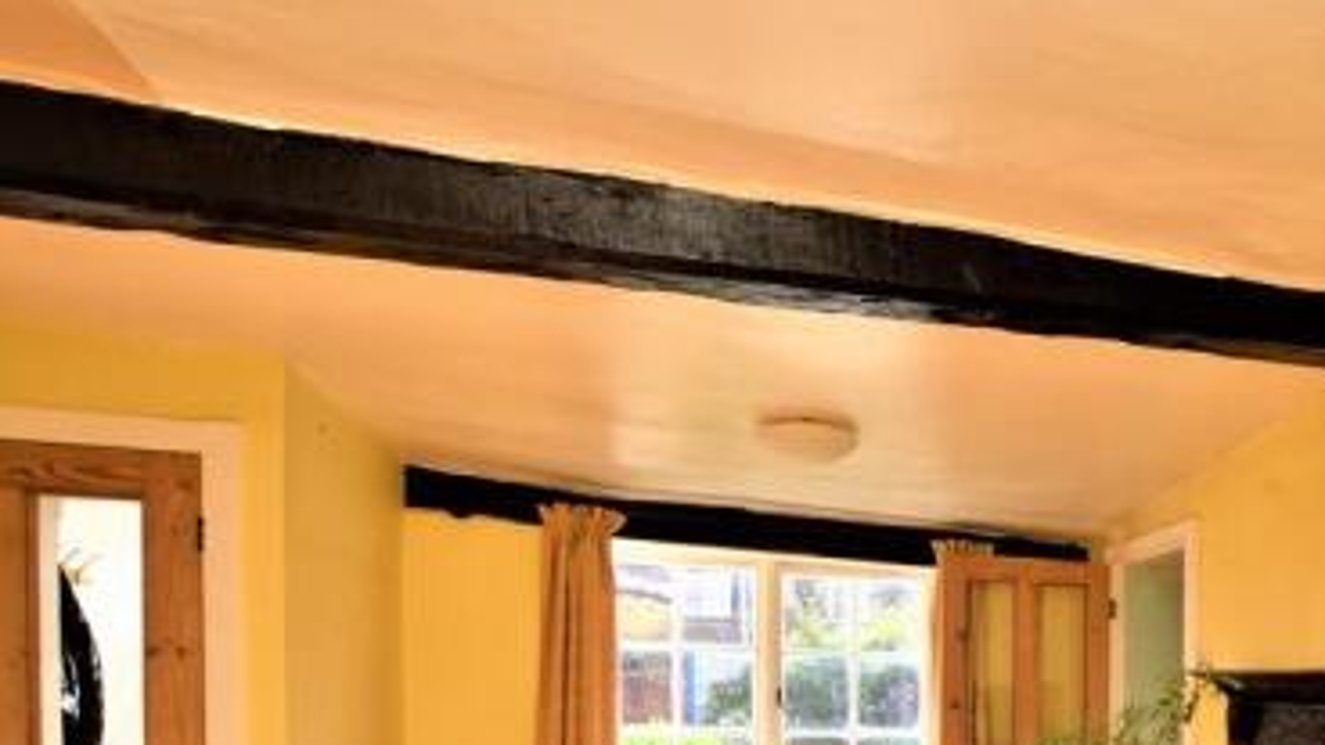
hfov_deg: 60.5
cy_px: 718
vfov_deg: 37.7
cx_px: 1118
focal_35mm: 28
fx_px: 984
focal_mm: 10
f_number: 8
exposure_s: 1/200
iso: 500
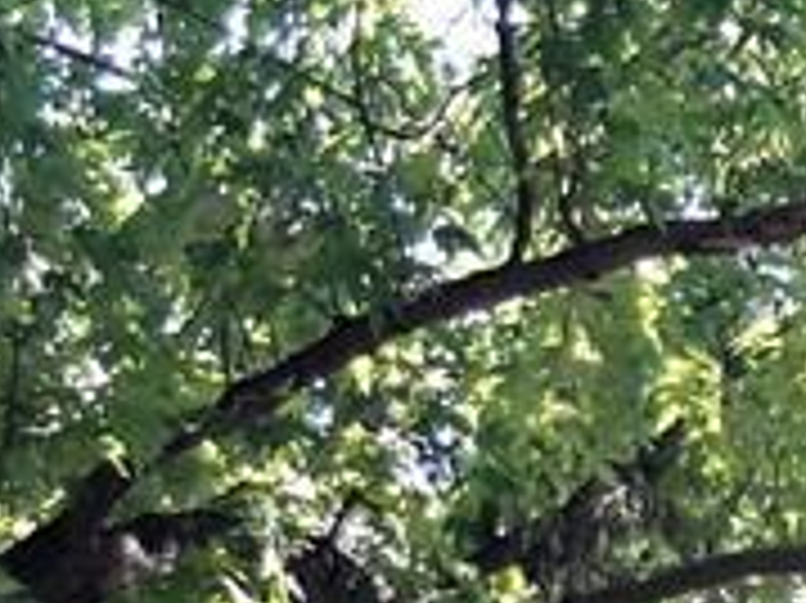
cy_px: 1454
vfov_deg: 8.5
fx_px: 3723
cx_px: 540
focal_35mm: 160
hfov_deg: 12.3
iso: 40
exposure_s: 1/167
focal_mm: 3.7
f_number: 1.9
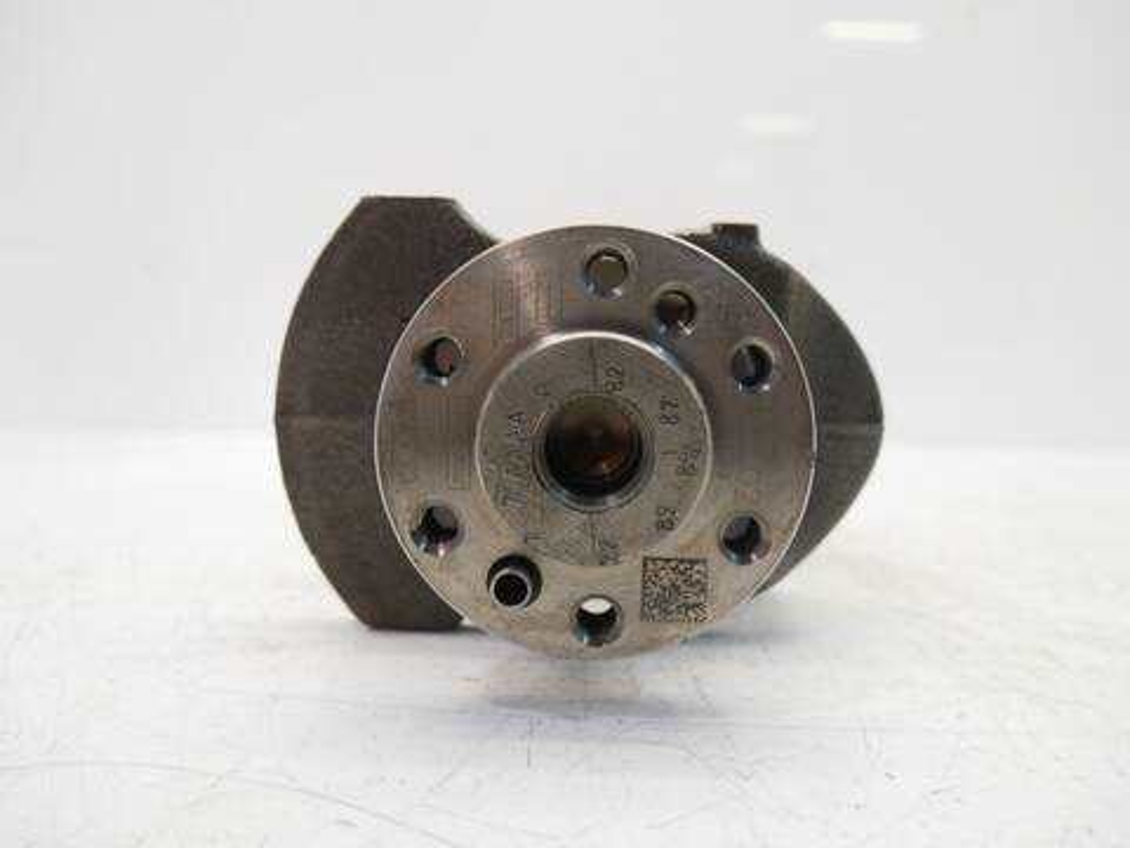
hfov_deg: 71.6
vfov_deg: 56.8
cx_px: 565
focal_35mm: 24
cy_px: 424
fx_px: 783
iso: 500
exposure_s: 1/60
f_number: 3.5
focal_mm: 12
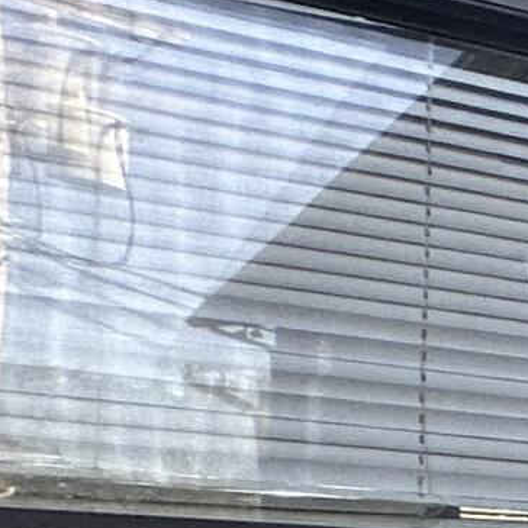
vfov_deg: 16.3
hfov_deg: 8.0
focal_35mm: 102
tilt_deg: +2.6
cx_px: 2163
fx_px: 1760
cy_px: 650
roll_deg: +1.9
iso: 40
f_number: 2.2
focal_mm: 2.22
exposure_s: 1/99
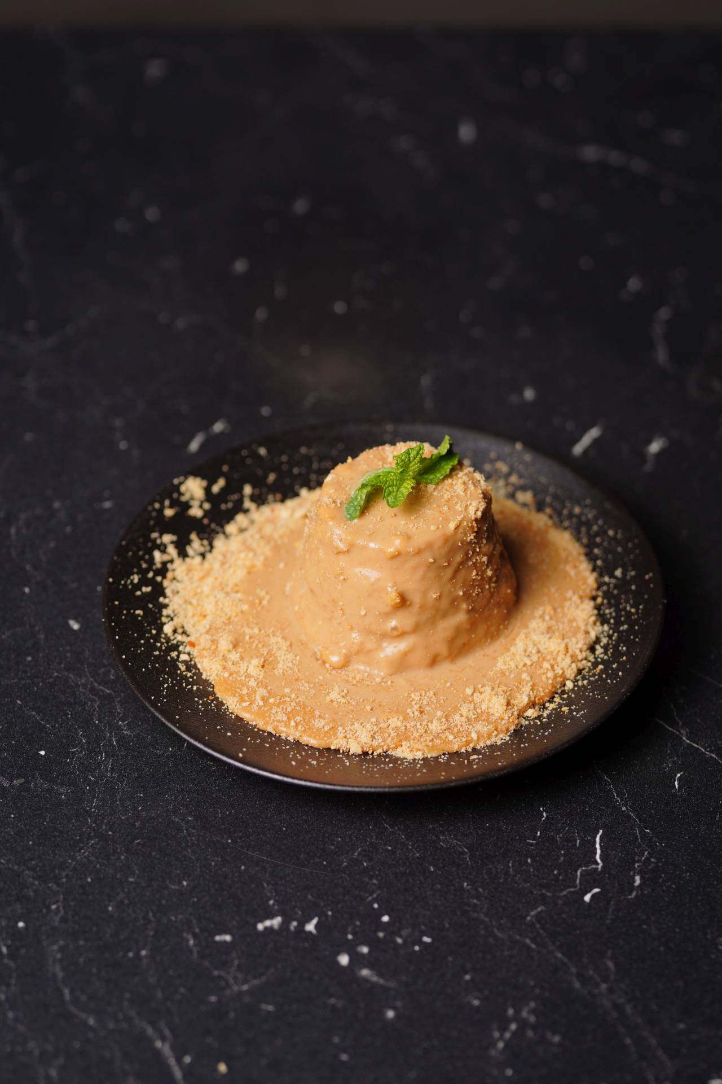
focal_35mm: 85
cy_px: 542
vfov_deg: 23.9
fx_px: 2557
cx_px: 361
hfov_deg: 16.1
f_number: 2.8
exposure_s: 1/2000
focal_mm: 85
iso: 100
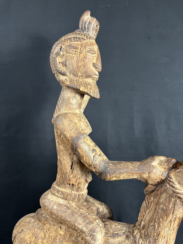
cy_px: 122
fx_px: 183
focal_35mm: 26
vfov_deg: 67.3
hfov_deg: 53.1
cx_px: 92
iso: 320
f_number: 1.6
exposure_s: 1/60
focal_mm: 5.1
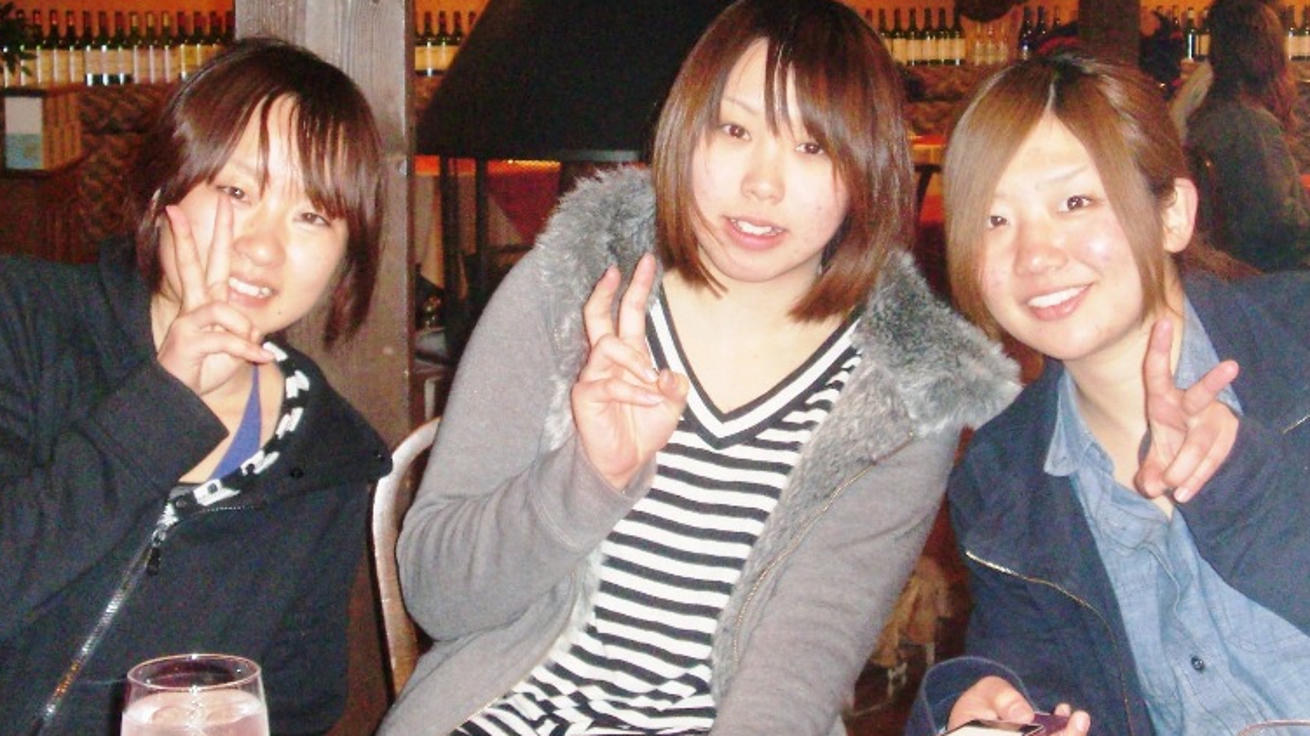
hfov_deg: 32.4
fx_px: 2257
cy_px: 270
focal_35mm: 65
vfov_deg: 18.5
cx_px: 647
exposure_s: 1/15
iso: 400
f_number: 3.7
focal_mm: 9.3
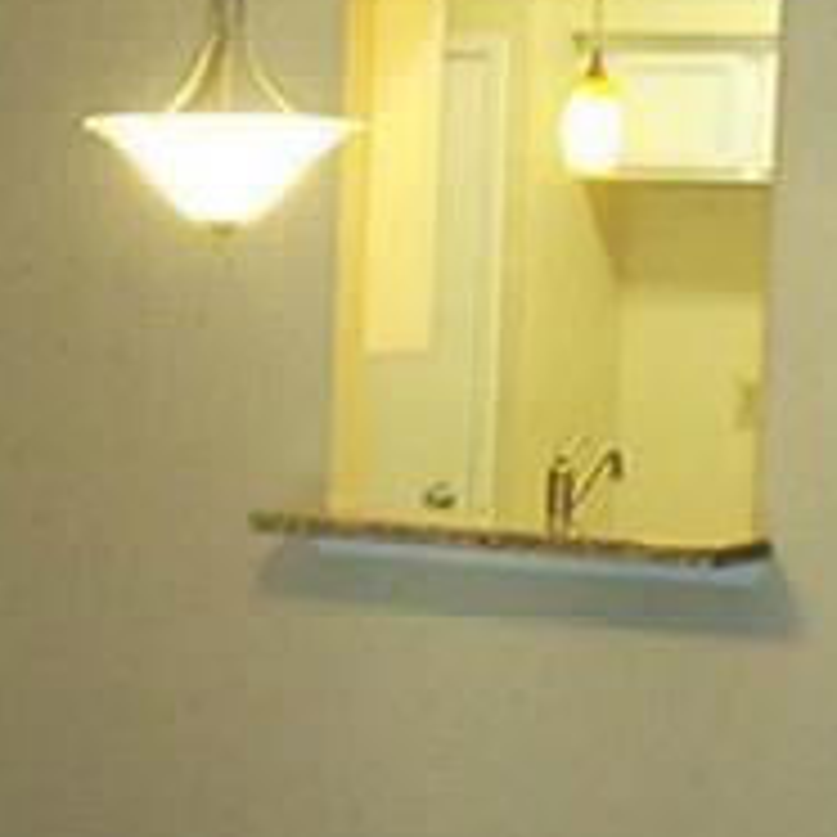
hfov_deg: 12.2
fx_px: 3857
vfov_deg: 12.4
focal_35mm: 141
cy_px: 616
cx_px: -40
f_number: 3.4
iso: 160
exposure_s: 1/30
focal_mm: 5.2
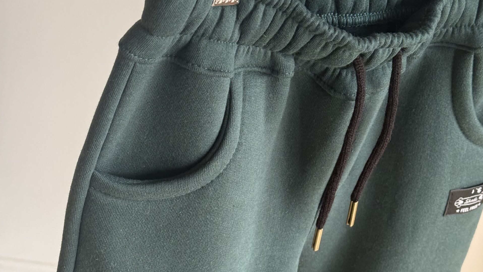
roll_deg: -11.3
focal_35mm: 70
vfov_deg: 17.2
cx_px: 242
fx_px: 897
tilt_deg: -36.0
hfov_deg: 30.1
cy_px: 172
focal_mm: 6.76
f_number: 1.78
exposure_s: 1/72
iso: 100
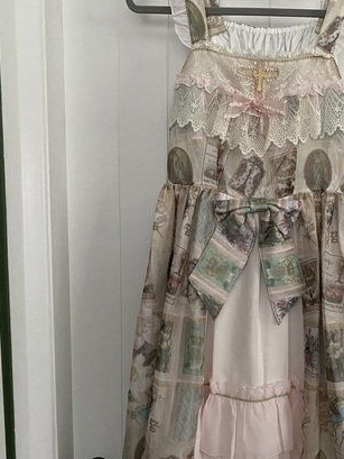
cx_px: 249
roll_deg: -0.4
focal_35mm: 41
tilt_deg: -7.4
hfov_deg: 34.6
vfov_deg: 45.5
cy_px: 279
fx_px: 543
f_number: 1.8
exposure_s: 1/60
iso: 500
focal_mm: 4.25
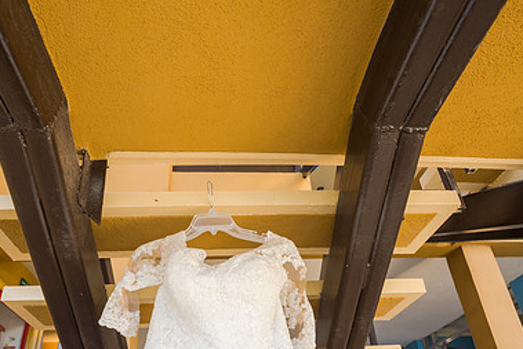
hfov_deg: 69.0
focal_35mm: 26
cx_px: 221
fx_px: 378
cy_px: 252
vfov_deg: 48.1
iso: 250
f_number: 3.5
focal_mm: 17
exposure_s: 1/80
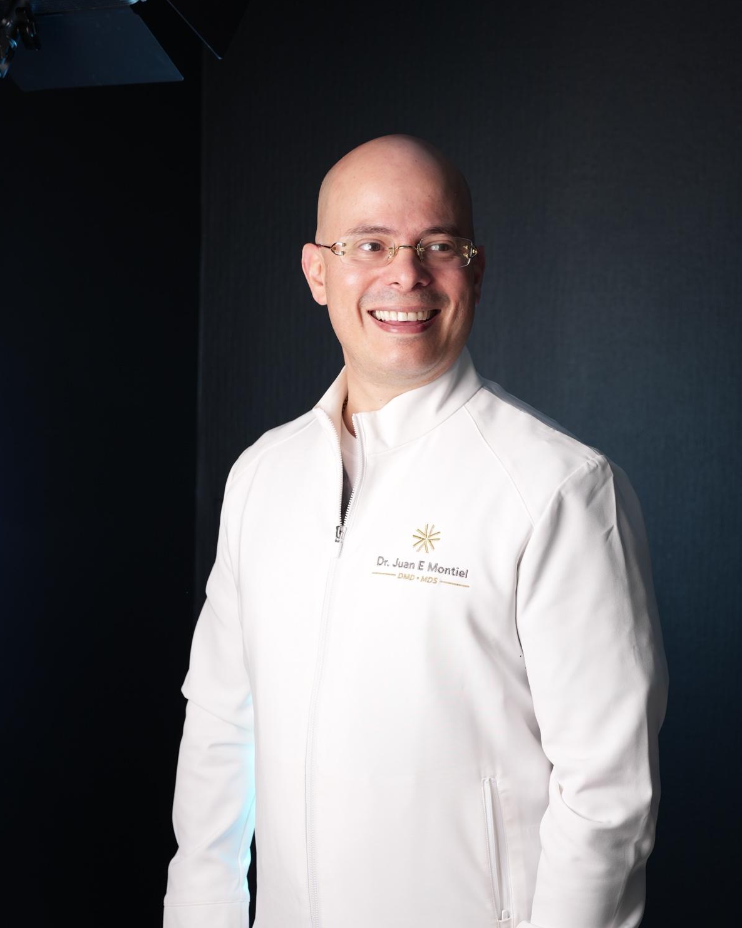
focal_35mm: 57
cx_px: 369
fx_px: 1565
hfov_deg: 26.7
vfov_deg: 33.0
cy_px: 410
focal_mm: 50
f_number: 5
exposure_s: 1/80
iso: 160
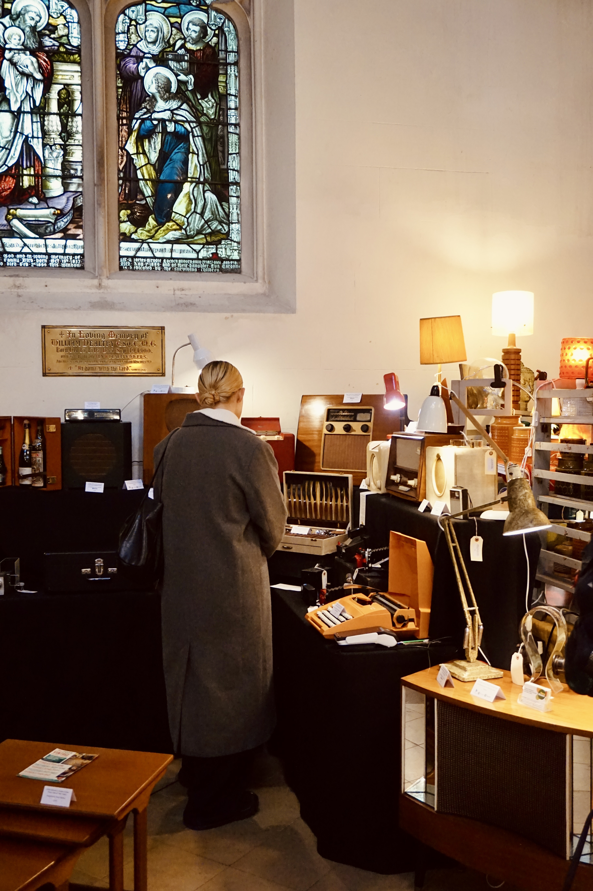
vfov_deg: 53.2
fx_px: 890
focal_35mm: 36
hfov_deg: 36.8
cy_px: 446
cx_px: 296
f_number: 4.5
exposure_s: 1/160
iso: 3200
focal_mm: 24
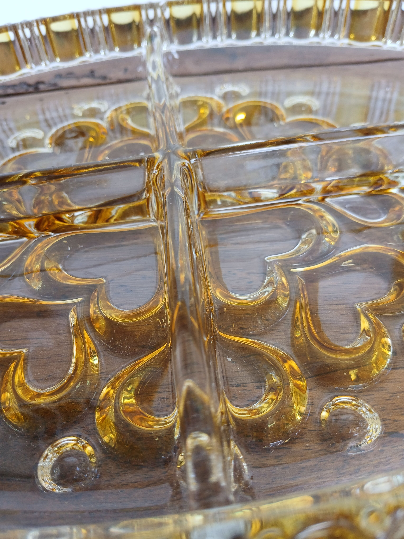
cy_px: 270
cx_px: 202
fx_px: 405
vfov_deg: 67.3
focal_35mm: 26
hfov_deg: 53.1
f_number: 1.8
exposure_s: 1/50
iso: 32
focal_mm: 3.98
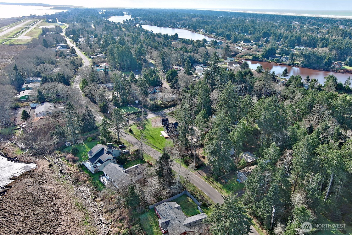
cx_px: 176
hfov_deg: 63.7
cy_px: 118
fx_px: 284
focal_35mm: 29
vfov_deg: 45.0
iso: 100
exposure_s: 1/388
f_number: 2.8
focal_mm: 10.57
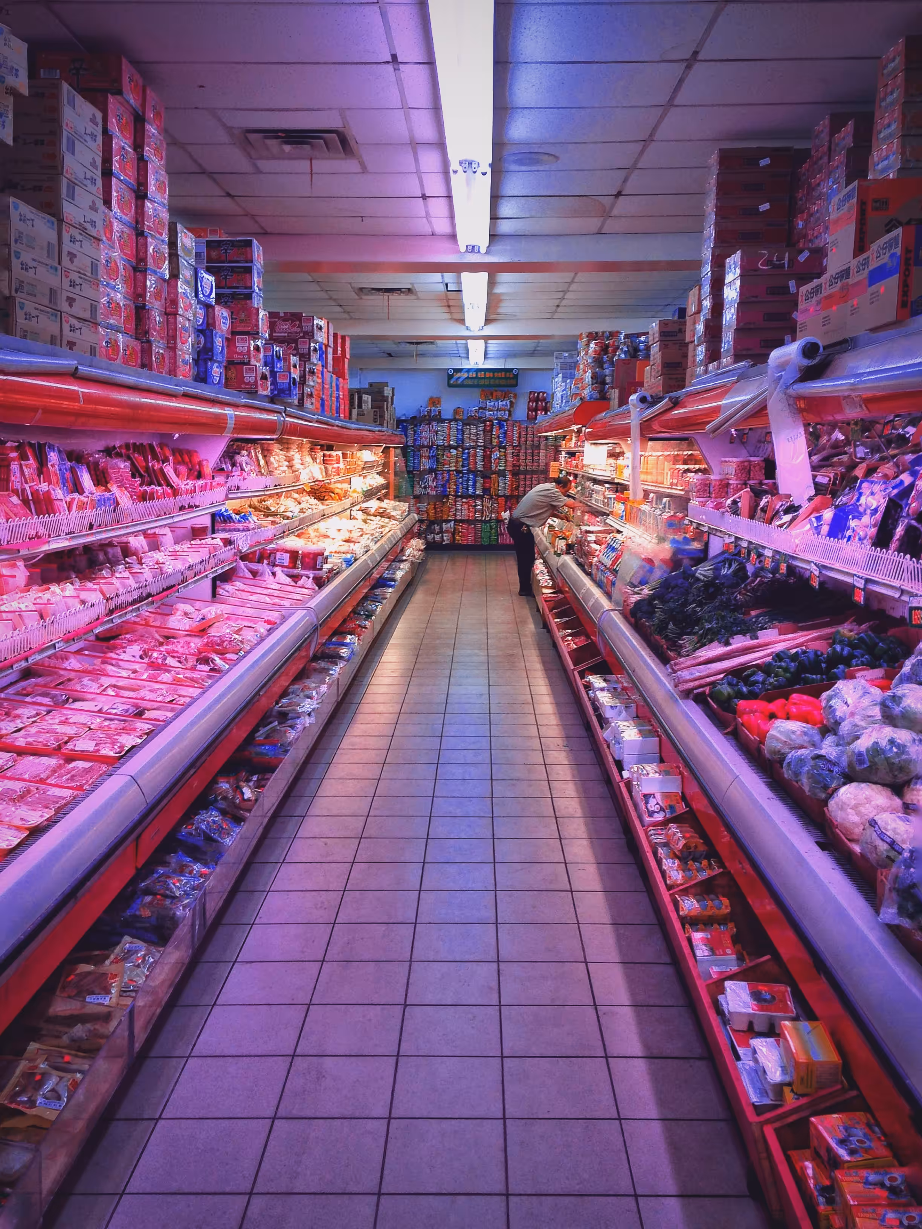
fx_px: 1172
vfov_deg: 55.4
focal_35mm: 33
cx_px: 461
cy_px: 614
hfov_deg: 42.9
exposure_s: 1/30
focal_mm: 4.12
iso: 50
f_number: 2.4
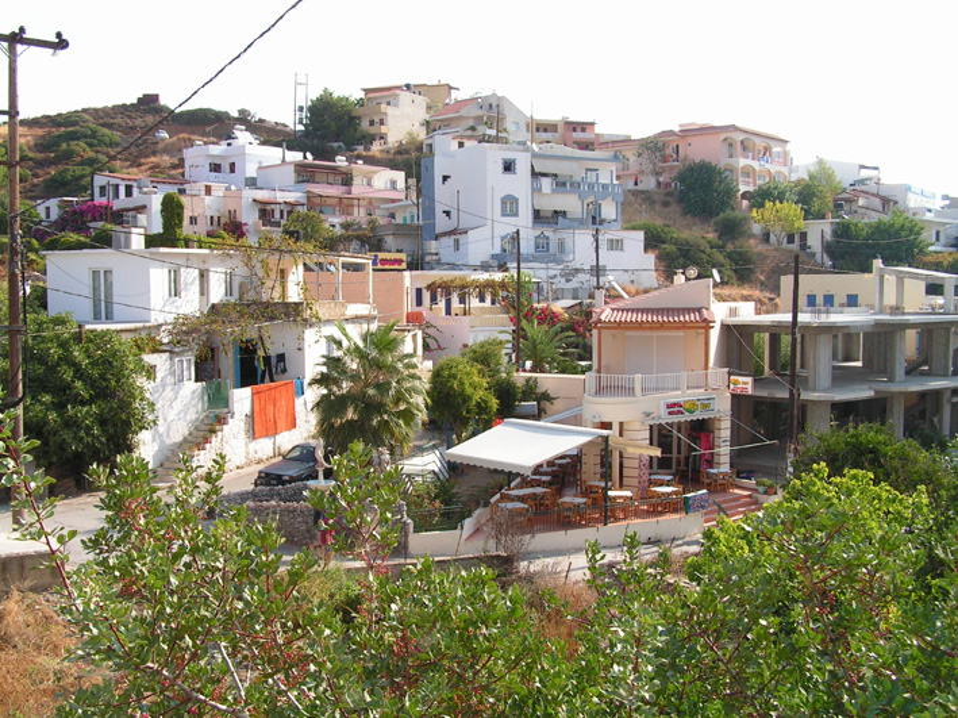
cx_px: 479
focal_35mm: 38
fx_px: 1051
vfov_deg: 37.7
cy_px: 359
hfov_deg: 49.0
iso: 50
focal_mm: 6.3
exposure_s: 1/200
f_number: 5
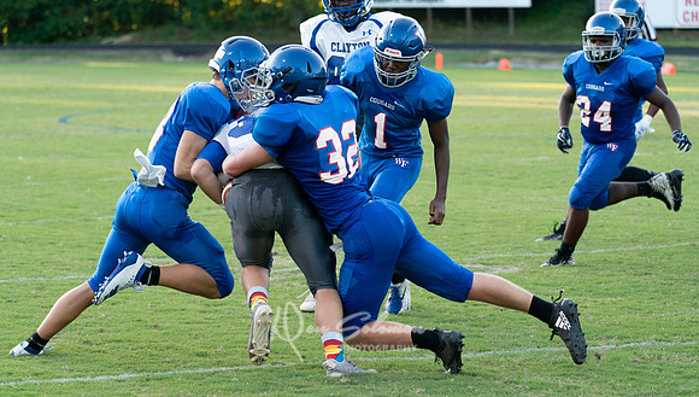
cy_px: 223
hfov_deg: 13.2
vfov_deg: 7.5
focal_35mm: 163
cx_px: 352
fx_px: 3023
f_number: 5.6
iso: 3200
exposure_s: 1/1000
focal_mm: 148
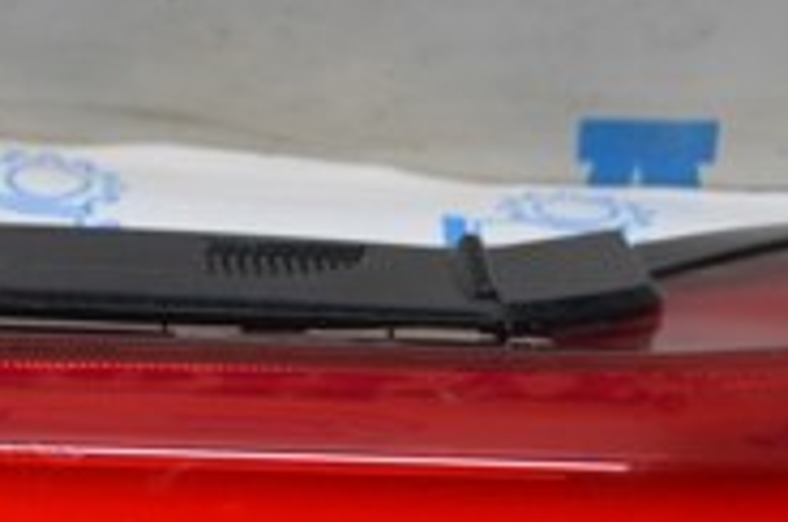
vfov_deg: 8.1
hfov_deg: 12.2
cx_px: 51
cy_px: 565
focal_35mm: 167
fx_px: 3649
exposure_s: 1/80
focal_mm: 32
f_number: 4.8
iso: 400
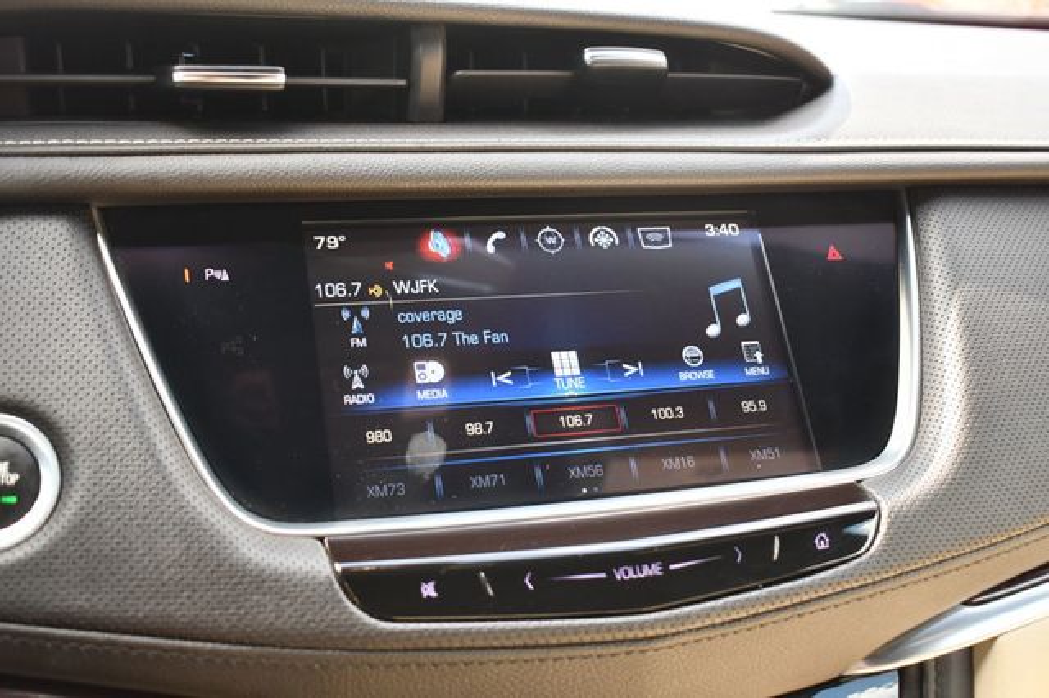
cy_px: 349
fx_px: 1165
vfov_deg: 33.4
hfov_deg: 48.5
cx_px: 524
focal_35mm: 40
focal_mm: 27
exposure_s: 1/200
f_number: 4
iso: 800
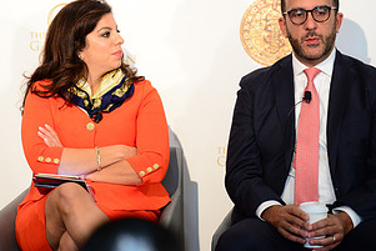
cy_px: 116
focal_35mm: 260
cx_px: 95
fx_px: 2717
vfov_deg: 5.3
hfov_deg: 7.9
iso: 2500
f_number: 2.8
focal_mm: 135
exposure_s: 1/160
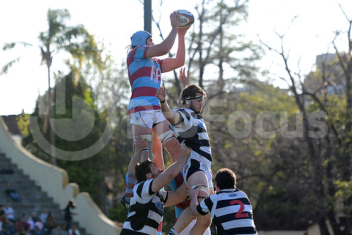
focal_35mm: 175
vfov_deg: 7.9
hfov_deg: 11.7
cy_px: 118
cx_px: 176
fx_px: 1711
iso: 320
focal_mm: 175
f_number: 4
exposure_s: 1/800
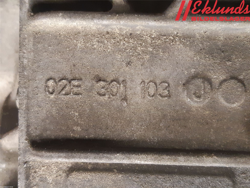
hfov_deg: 67.3
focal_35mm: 26
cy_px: 94
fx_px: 188
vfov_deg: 53.1
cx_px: 125
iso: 320
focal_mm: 3.93
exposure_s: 1/25
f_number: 1.7
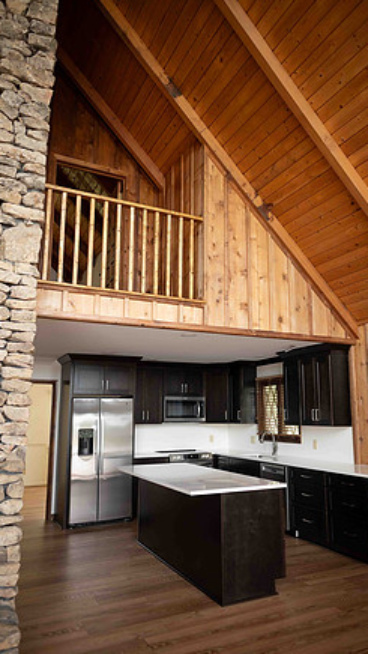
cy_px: 331
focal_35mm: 26
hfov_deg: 44.4
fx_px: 451
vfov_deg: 71.9
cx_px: 204
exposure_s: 1/250
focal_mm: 24
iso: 1000
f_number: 2.5
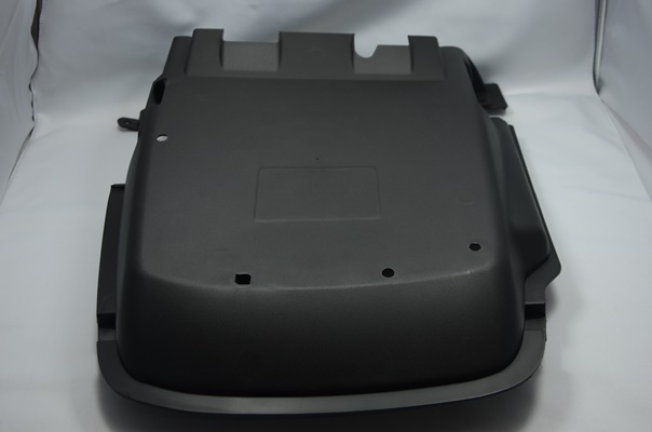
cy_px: 216
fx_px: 867
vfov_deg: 28.0
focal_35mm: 48
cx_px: 326
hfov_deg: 41.2
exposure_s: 1/60
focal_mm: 32
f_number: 6.3
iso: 160
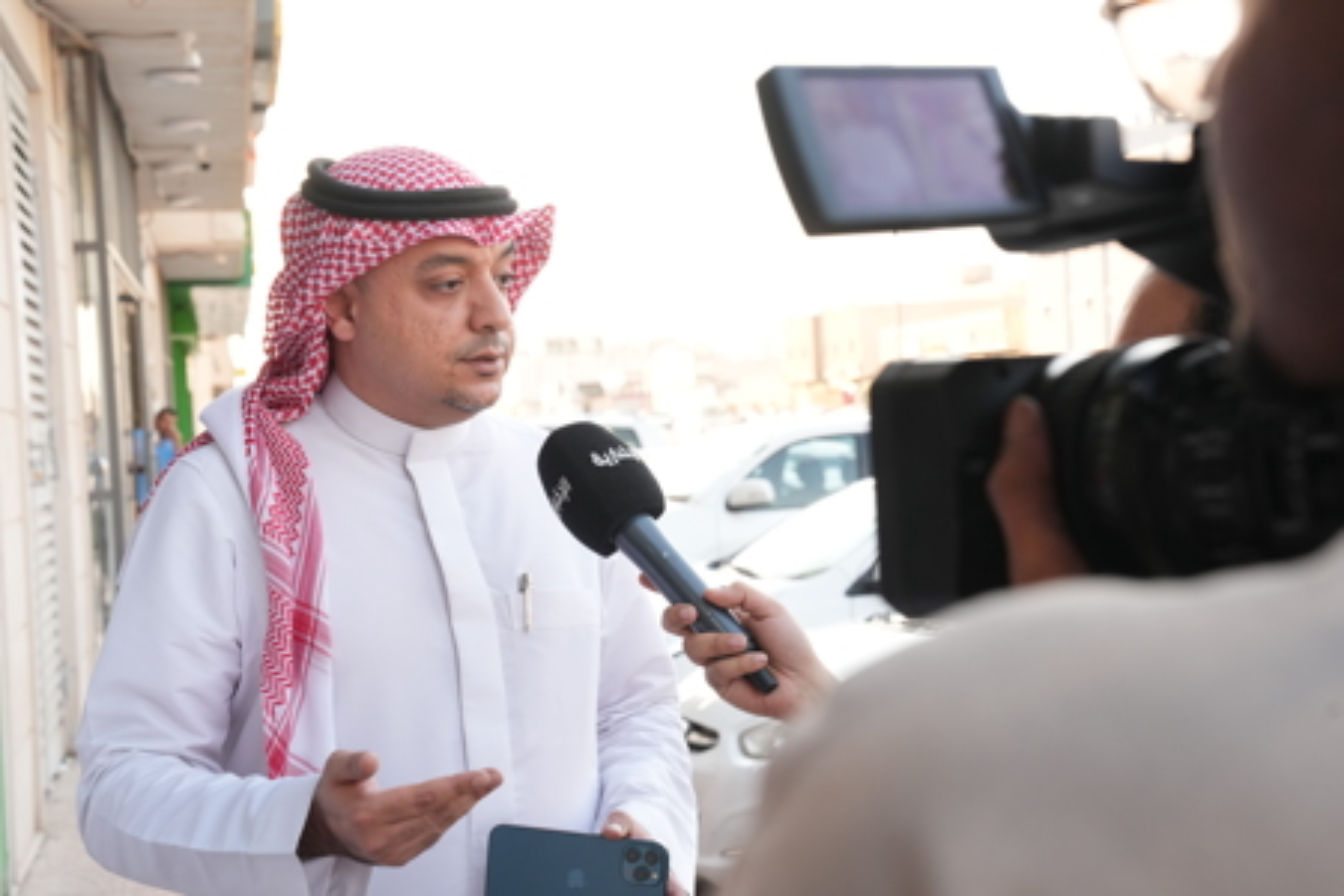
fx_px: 1941
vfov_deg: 26.0
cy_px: 448
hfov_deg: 38.2
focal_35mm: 52
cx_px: 672
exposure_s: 1/200
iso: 1250
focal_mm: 52
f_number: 7.1
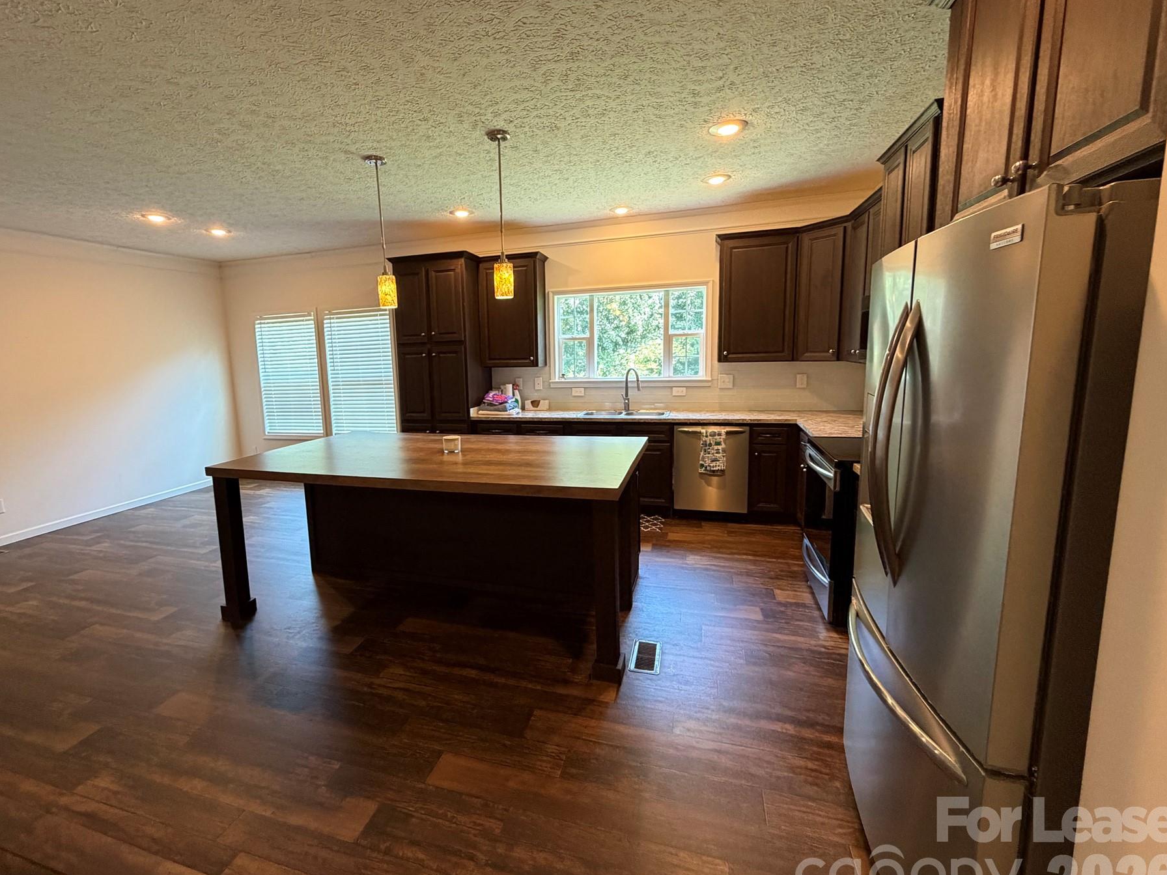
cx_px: 520
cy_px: 424
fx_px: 539
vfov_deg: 78.1
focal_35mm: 16
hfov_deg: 94.1
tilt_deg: -6.3
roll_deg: +1.9
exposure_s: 1/60
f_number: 2.2
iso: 320
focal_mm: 2.22
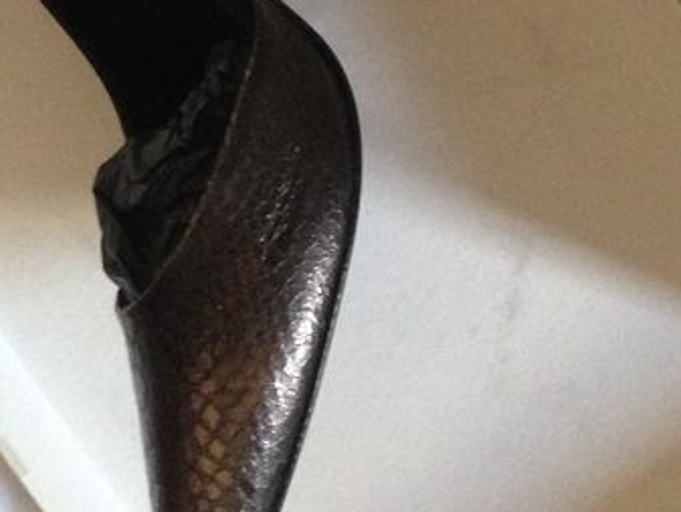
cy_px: -30
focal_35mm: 98
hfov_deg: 19.9
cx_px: 216
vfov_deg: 14.8
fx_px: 1929
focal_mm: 4.12
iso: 320
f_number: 2.4
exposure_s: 1/15
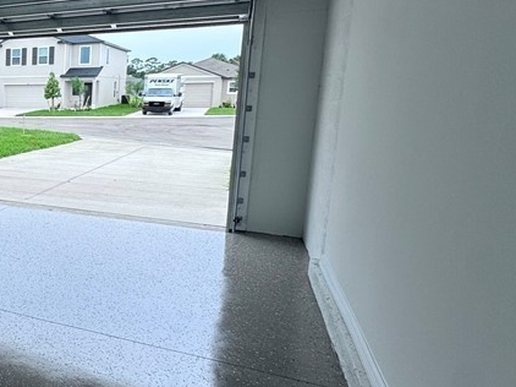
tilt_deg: -9.3
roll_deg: +0.8
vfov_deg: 41.7
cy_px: 171
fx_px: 507
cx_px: -72
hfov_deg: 41.2
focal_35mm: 34
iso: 50
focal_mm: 2.22
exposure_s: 1/620
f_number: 2.2
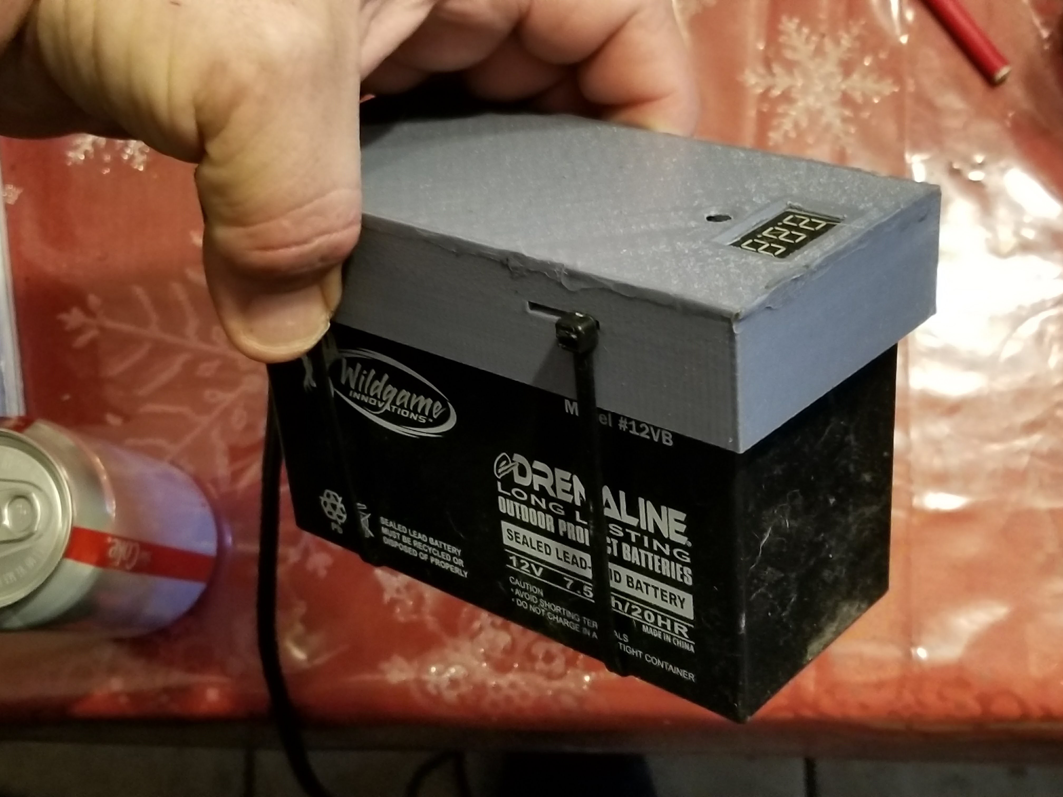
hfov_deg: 67.3
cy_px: 398
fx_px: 798
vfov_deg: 53.1
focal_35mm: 26
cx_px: 532
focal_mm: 4.3
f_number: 1.7
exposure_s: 1/60
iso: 400
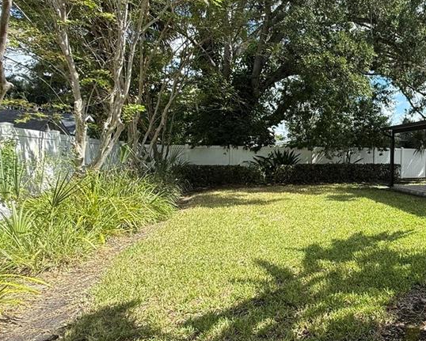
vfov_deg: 54.9
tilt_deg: -4.0
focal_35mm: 26
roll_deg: -1.1
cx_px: 374
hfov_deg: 57.8
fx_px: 328
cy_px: 183
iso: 50
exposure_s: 1/631
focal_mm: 2.22
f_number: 2.2
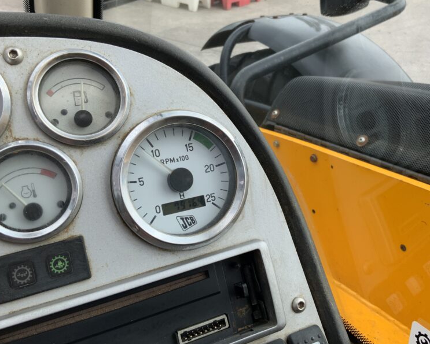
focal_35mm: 39
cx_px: 245
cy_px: 161
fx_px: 497
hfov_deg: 46.7
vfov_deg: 38.2
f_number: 1.8
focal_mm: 3
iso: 16
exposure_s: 1/394
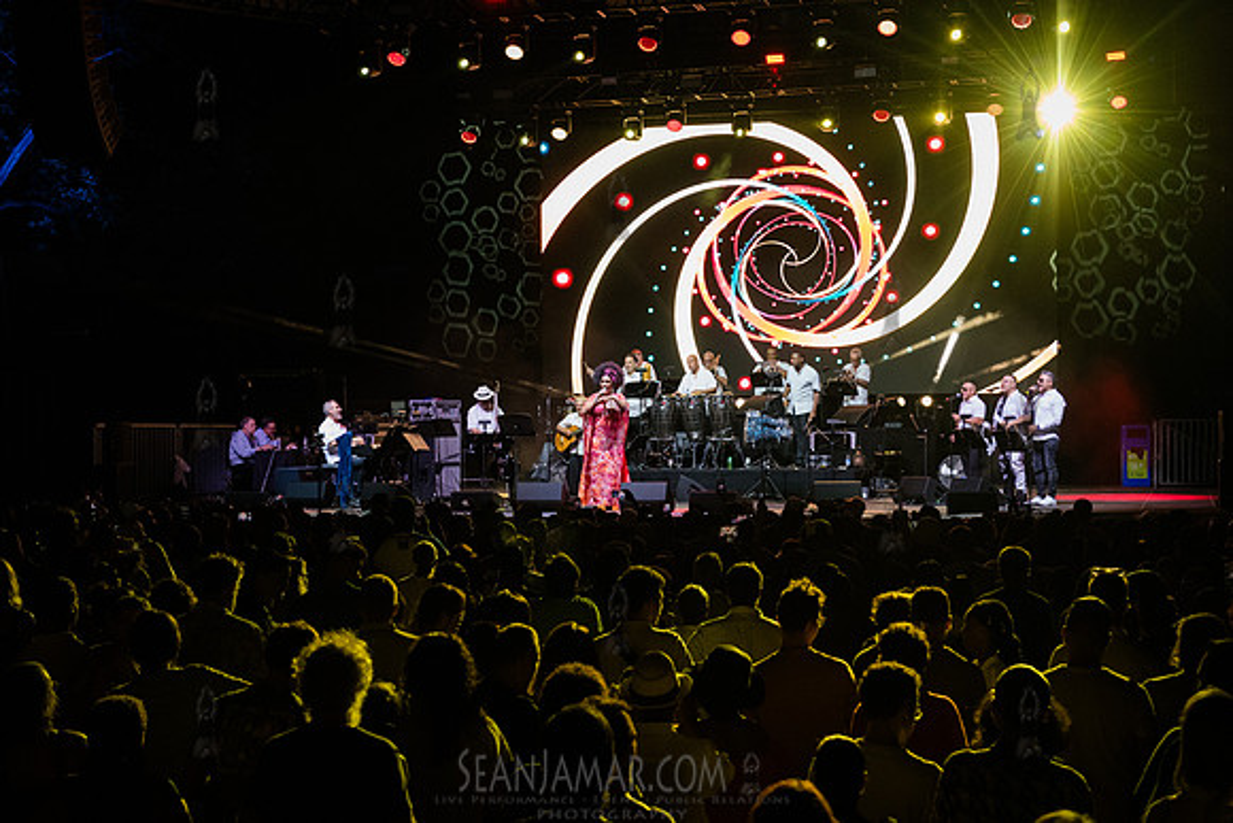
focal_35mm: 62
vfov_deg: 22.1
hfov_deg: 32.6
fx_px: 2110
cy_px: 444
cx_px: 601
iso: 5000
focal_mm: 56
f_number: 4
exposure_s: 1/400
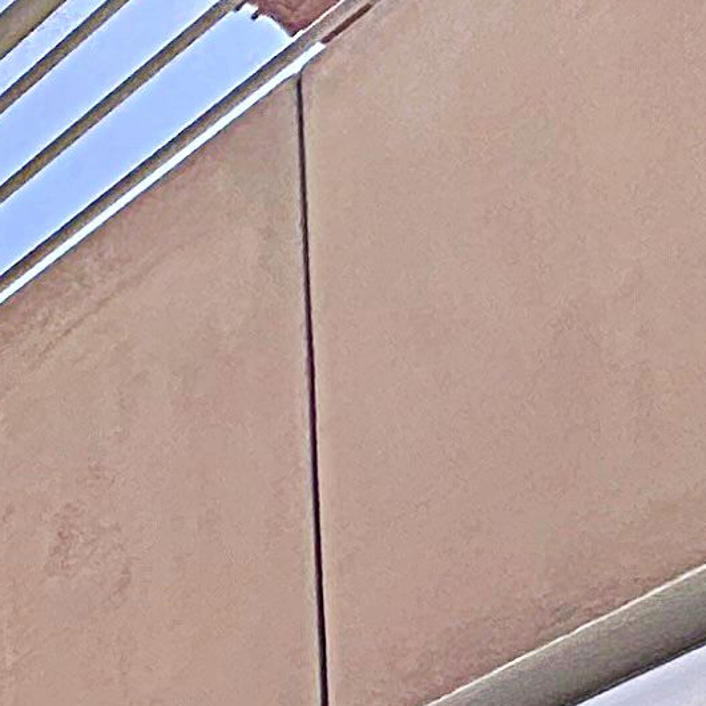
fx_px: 2169
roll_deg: +0.7
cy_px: 1872
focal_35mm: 94
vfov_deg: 12.5
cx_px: -1359
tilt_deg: +2.2
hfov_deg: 11.5
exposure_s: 1/2304
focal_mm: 2.22
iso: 40
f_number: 2.2
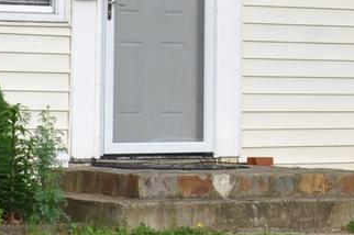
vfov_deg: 6.5
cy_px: -64
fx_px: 2063
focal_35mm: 210
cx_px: 306
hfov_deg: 9.8
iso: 200
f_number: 9
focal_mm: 22
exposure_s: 1/200
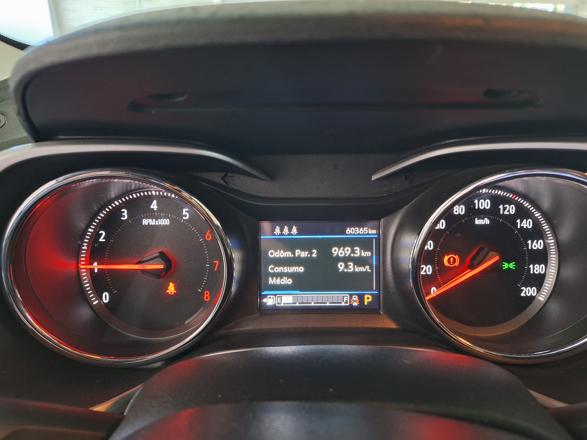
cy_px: 227
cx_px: 303
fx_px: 407
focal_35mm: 24
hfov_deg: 71.6
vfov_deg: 56.8
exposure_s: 1/20
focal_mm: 5.54
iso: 400
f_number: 1.8
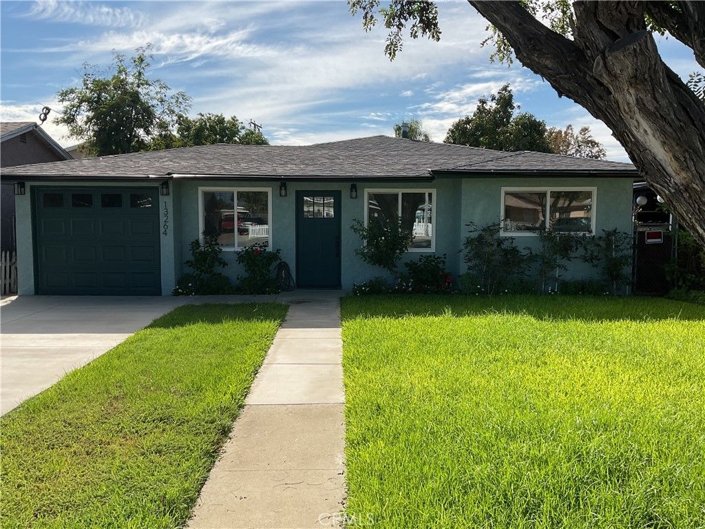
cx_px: 352
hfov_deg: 61.7
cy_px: 264
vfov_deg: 48.2
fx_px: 591
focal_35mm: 29
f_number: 1.8
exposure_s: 1/2227
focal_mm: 3
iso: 16
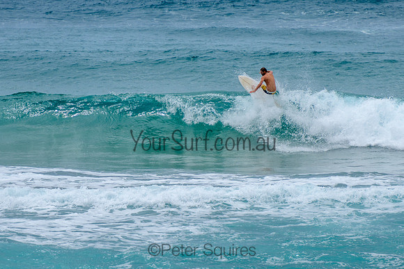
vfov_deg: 2.5
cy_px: 95
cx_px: 196
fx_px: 6174
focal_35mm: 550
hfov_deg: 3.7
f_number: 5.6
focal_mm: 400
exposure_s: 1/2000
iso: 200
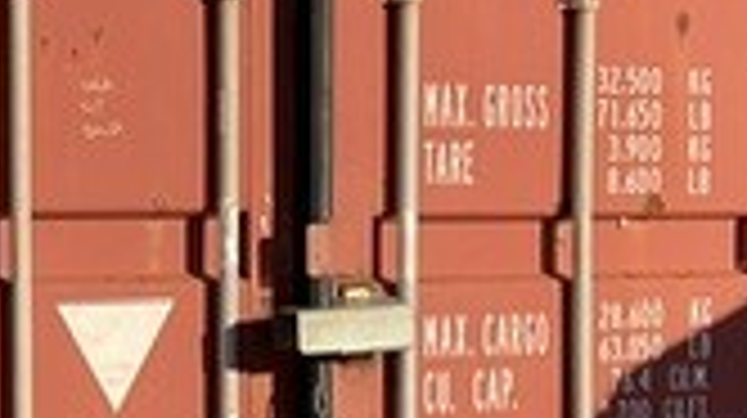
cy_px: 301
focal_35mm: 122
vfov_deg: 9.9
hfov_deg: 17.3
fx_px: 2414
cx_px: 63
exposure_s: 1/1311
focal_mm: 3
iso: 16
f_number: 1.8
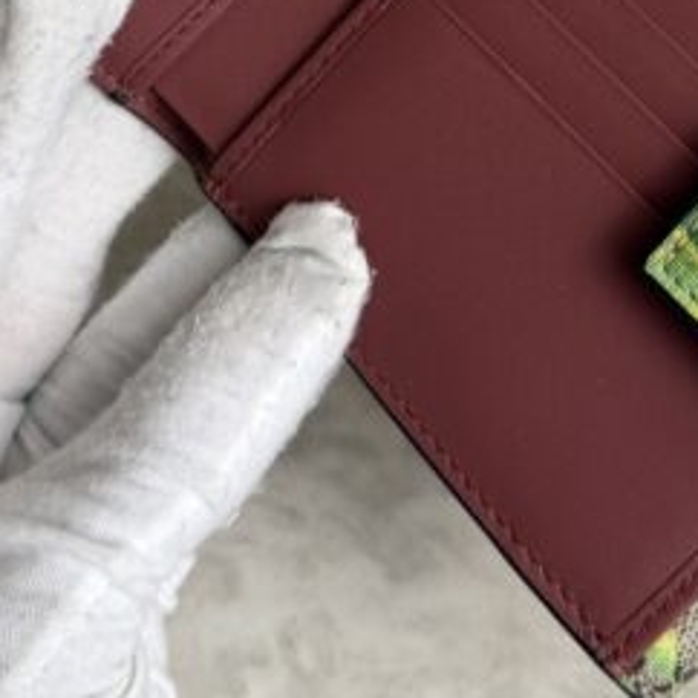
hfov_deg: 24.6
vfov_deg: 22.9
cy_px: -107
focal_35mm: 70
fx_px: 1597
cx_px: 424
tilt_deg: -52.0
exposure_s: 1/120
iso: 64
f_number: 1.78
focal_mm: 6.76
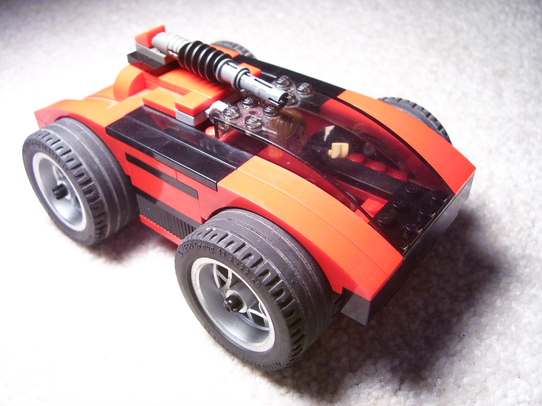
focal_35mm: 34
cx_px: 271
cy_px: 203
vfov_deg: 41.8
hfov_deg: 54.0
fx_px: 532
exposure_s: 1/30
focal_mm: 5.6
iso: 125
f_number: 2.7
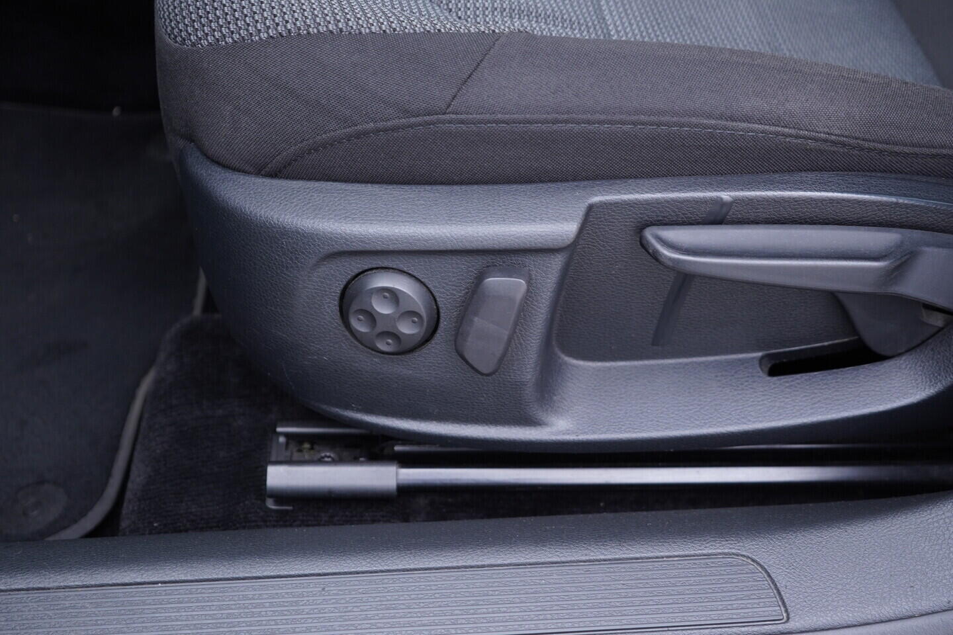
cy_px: 318
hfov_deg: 53.1
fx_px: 953
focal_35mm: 36
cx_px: 476
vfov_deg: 36.9
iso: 320
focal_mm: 24
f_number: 2.8
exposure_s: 1/40
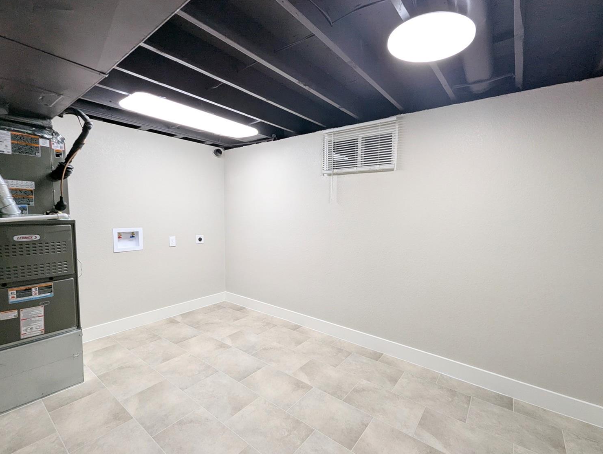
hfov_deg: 102.0
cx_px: 304
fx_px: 244
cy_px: 230
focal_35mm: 14
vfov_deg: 85.8
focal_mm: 1.95
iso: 65
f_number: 2.2
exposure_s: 1/40
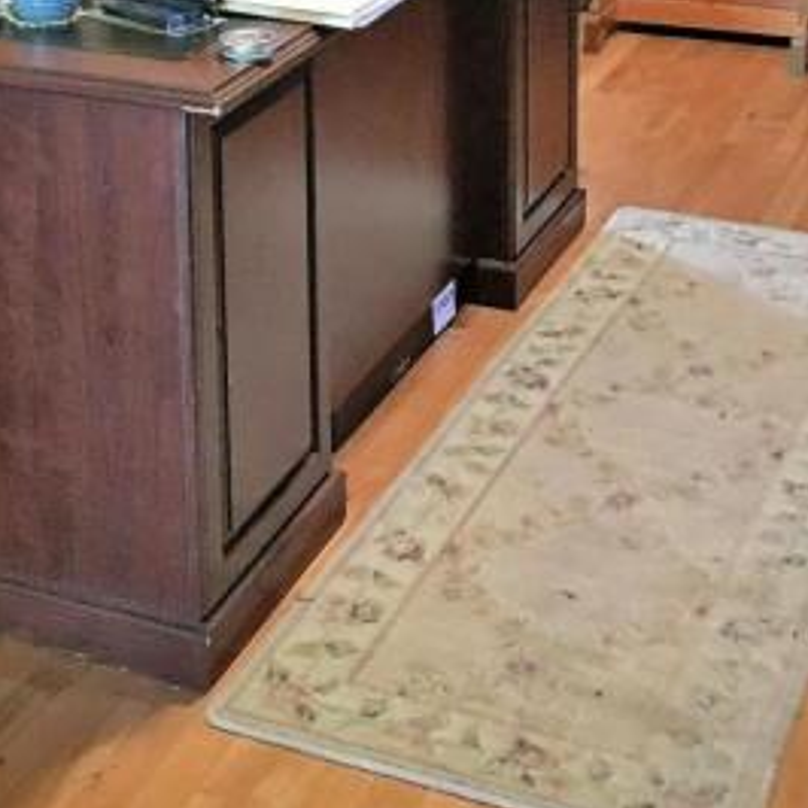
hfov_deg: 23.2
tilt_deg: -11.4
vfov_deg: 22.0
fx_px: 1954
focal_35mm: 74
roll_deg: +1.3
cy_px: -106
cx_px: 228
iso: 125
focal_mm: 4.15
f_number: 2.2
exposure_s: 1/4
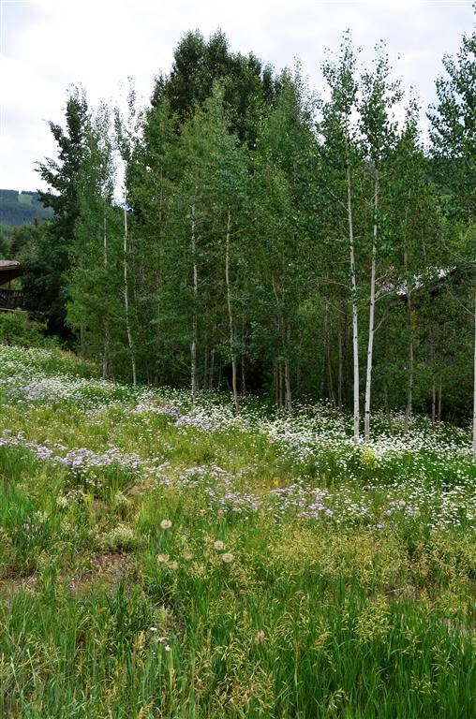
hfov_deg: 34.0
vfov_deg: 49.7
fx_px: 778
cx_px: 238
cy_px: 360
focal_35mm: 39
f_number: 10
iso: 200
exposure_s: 1/80
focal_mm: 26
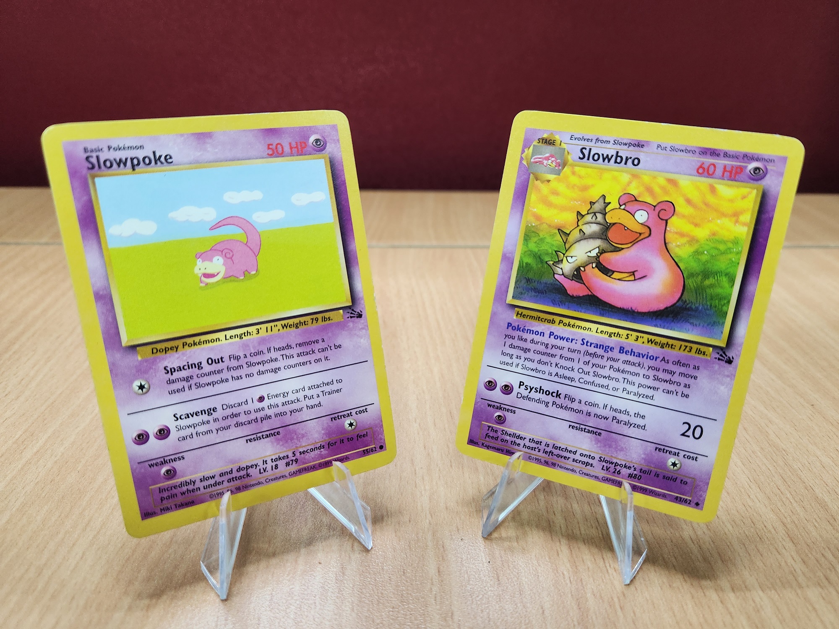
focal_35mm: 23
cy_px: 314
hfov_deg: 73.9
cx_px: 420
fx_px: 557
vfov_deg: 58.9
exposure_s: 1/120
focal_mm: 5.4
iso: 500
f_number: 1.8
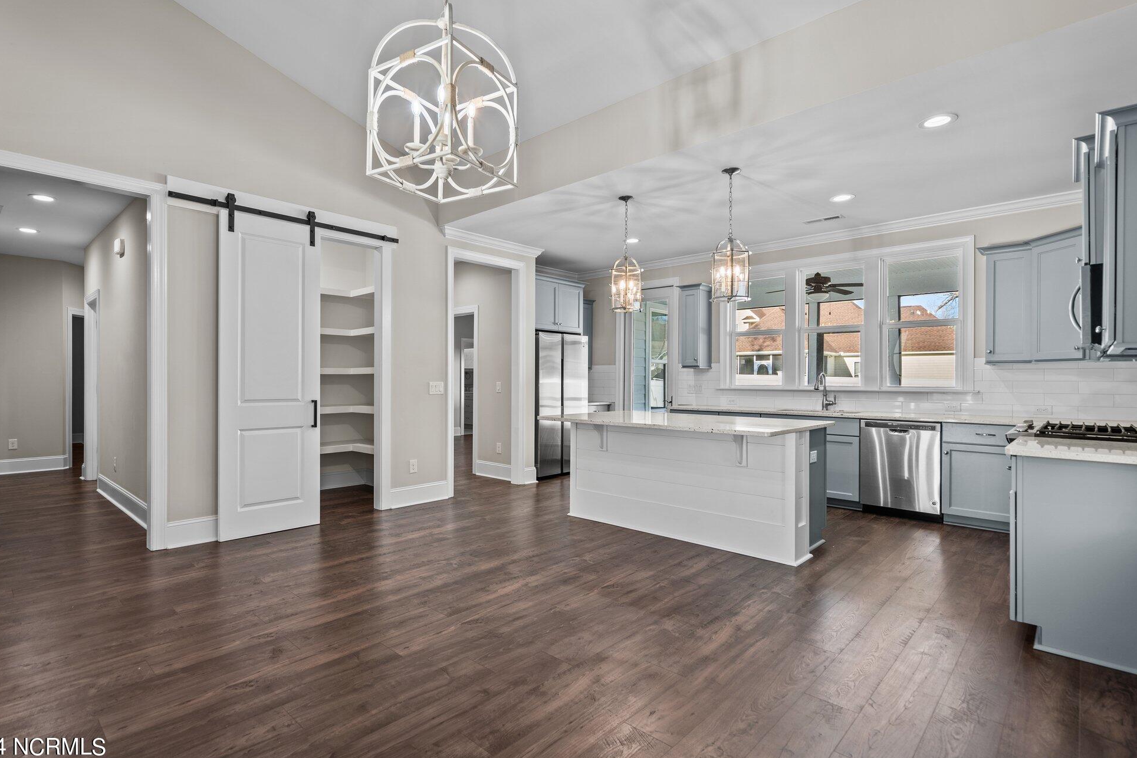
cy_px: 381
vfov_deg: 70.4
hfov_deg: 93.2
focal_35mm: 17
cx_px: 541
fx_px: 537
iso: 250
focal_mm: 16
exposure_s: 1/8
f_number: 4
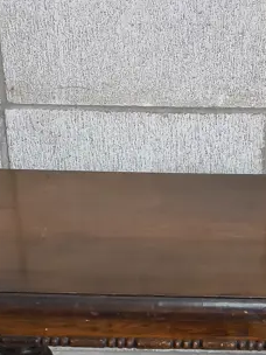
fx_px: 932
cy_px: 384
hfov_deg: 16.1
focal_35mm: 91
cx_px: 220
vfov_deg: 20.6
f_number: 2
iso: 125
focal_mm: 2.87
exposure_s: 1/100
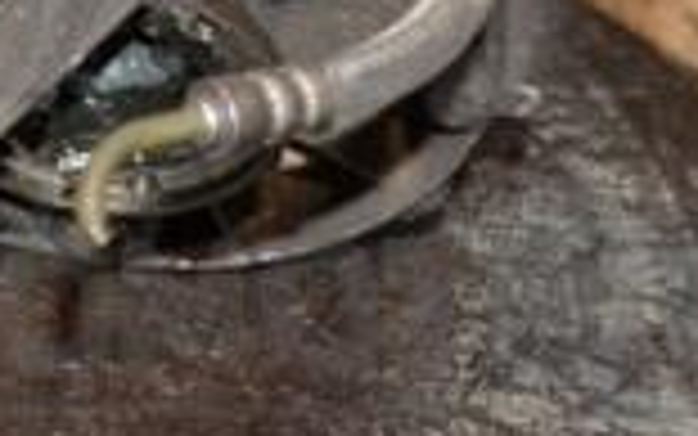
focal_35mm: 148
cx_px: -432
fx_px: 2816
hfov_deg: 13.1
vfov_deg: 8.6
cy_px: -292
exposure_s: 1/60
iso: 800
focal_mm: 25
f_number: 5
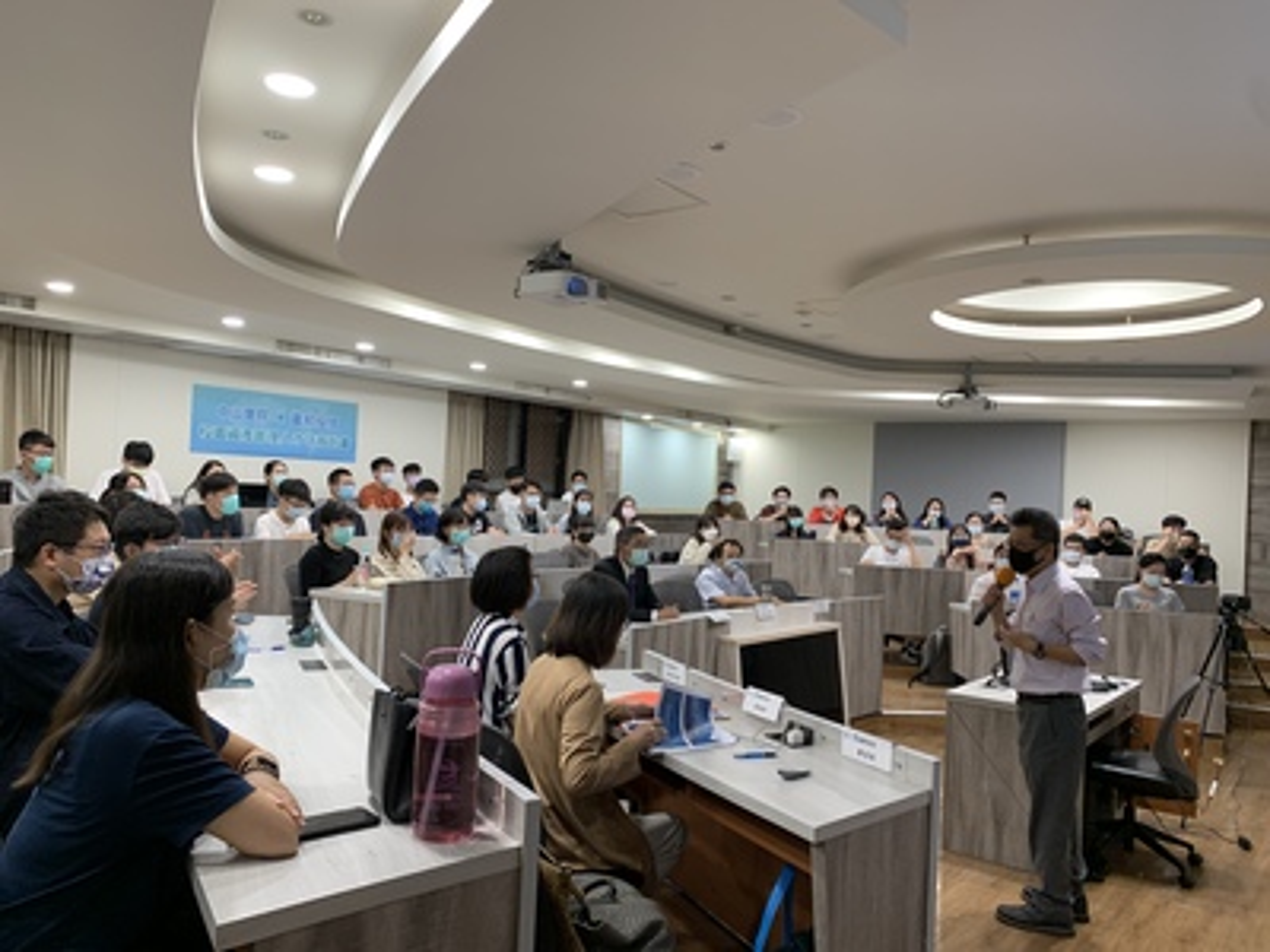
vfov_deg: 53.1
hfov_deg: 67.3
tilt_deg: +1.0
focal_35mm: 26
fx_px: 954
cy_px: 476
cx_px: 635
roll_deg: -2.6
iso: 100
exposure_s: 1/60
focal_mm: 4.25
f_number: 1.8
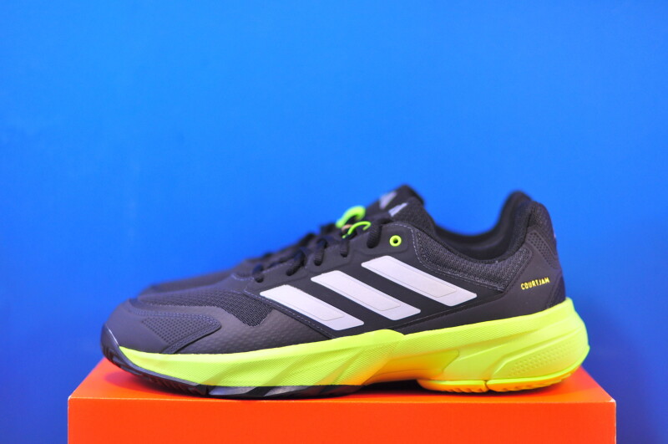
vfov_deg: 18.1
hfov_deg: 27.0
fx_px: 1390
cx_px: 334
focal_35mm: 75
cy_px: 222
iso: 250
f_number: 2
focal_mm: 50
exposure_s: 1/320
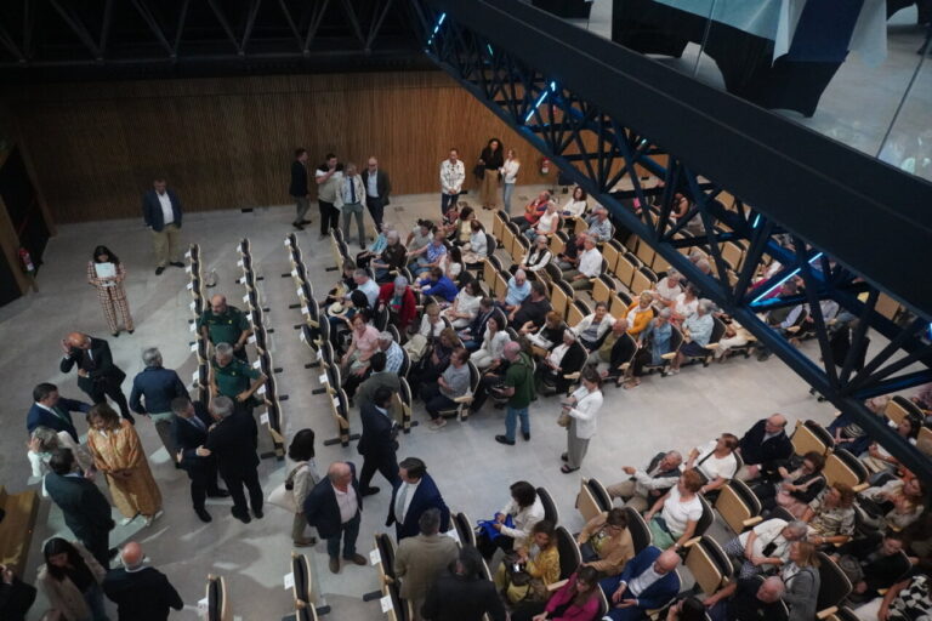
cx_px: 466
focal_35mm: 24
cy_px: 310
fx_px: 621
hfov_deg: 73.7
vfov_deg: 53.1
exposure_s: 1/160
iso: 6400
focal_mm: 16
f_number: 3.5
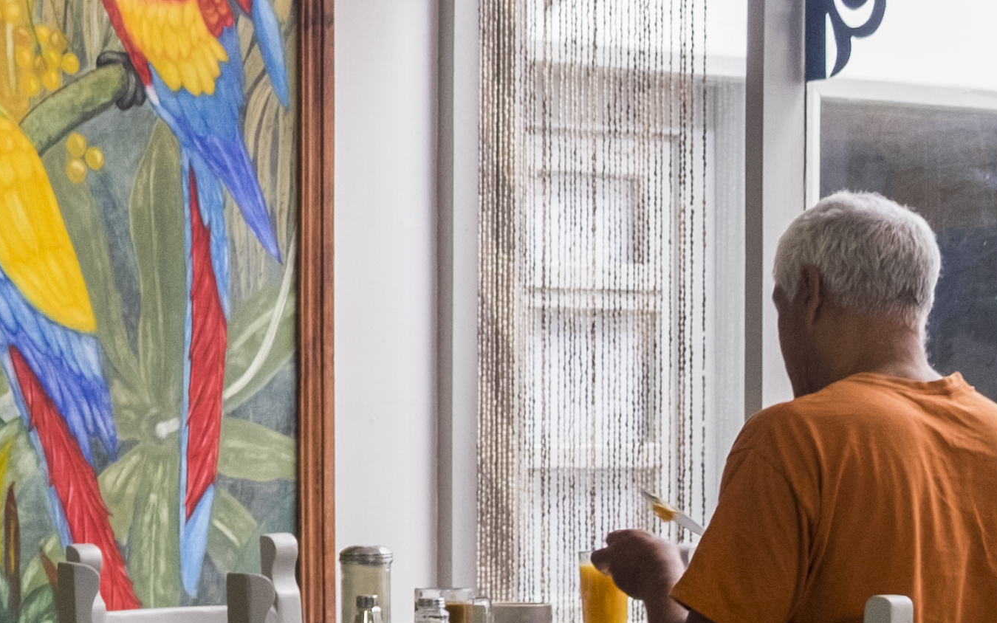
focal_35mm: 122
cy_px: 419
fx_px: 3315
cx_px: -128
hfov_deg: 16.5
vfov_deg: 10.7
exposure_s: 1/40
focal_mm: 22.3
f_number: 3.6
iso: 500
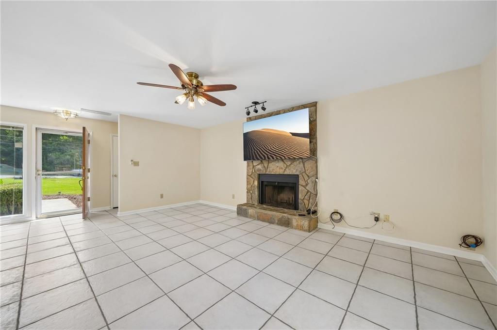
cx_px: 248
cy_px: 165
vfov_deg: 85.3
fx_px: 179
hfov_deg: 108.4
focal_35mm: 13
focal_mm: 13
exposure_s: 1/20
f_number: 8
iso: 400
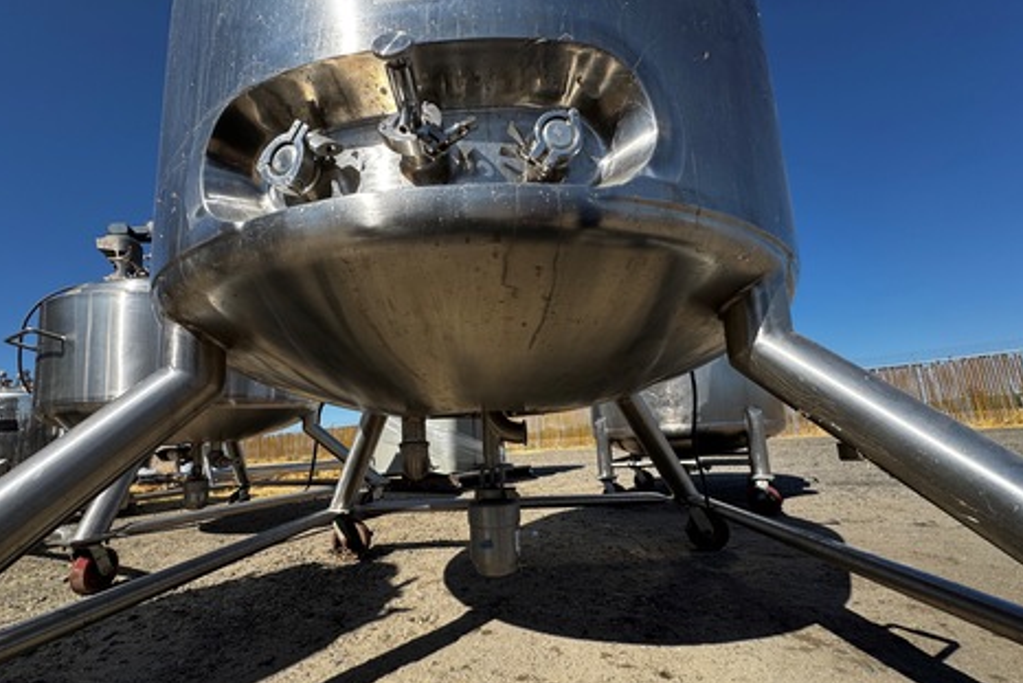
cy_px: 376
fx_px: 426
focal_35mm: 15
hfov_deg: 100.4
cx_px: 501
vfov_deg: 77.1
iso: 40
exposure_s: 1/1600
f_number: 2.2
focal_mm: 2.22
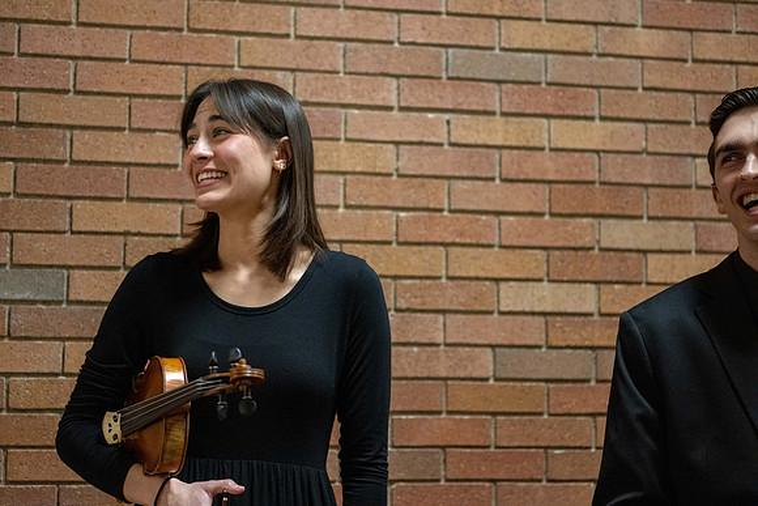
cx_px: 379
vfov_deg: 24.6
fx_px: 1158
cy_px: 253
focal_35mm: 55
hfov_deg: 36.2
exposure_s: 1/250
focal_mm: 55
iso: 6400
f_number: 2.8
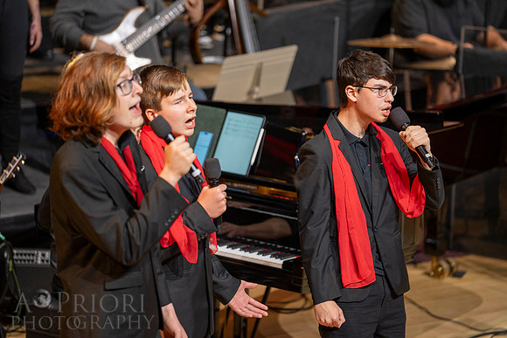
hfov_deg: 10.8
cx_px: 267
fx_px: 2689
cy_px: 160
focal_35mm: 191
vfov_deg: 7.2
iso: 400
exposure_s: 1/100
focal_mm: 181
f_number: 2.8
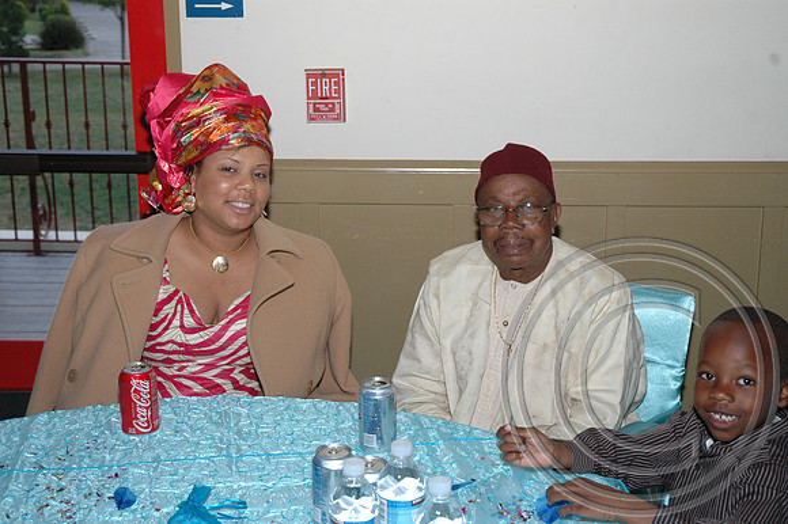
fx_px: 1247
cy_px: 262
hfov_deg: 35.1
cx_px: 394
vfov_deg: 23.8
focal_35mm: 57
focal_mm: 38
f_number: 5.6
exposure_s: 1/60
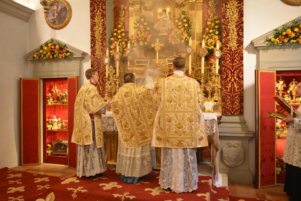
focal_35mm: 30
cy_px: 100
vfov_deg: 43.7
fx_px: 251
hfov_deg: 61.9
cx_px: 150
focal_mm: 30
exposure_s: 1/80
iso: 1600
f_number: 4.5
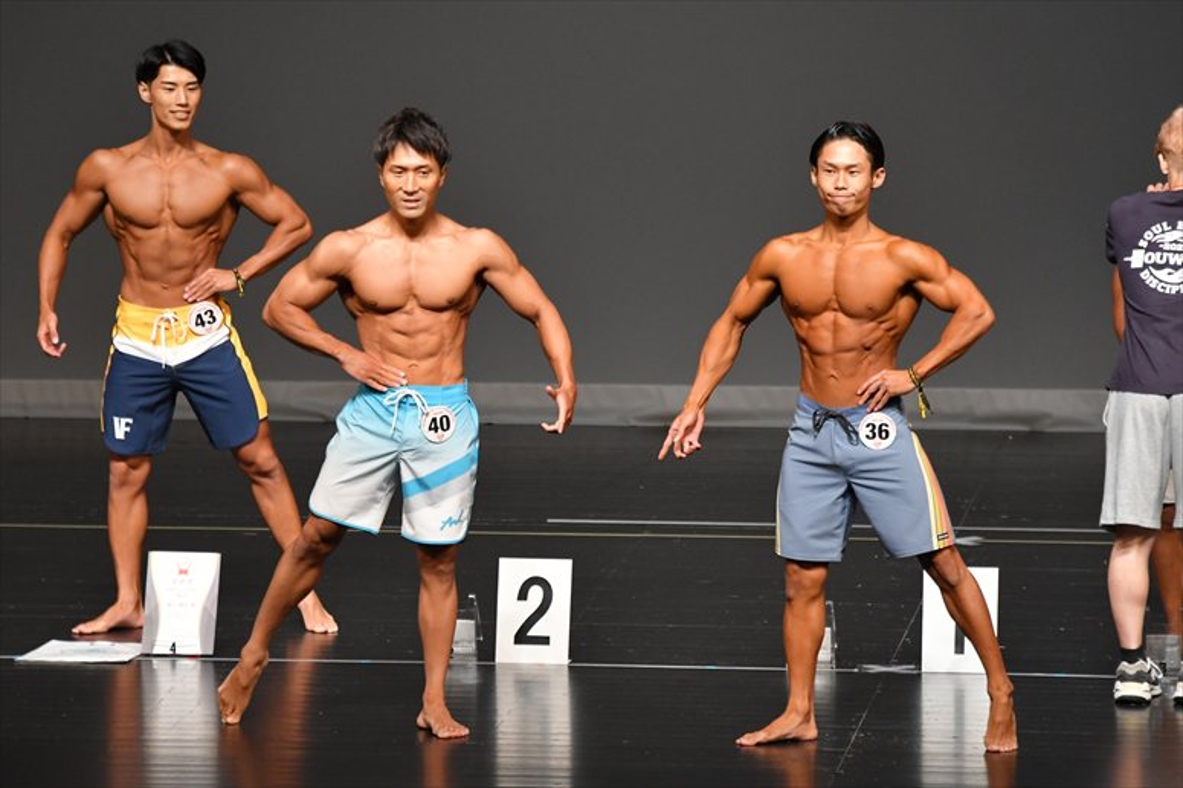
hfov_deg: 6.9
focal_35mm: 300
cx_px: 592
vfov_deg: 4.6
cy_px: 394
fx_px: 9854
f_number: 5.6
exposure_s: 1/400
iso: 2500
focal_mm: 200
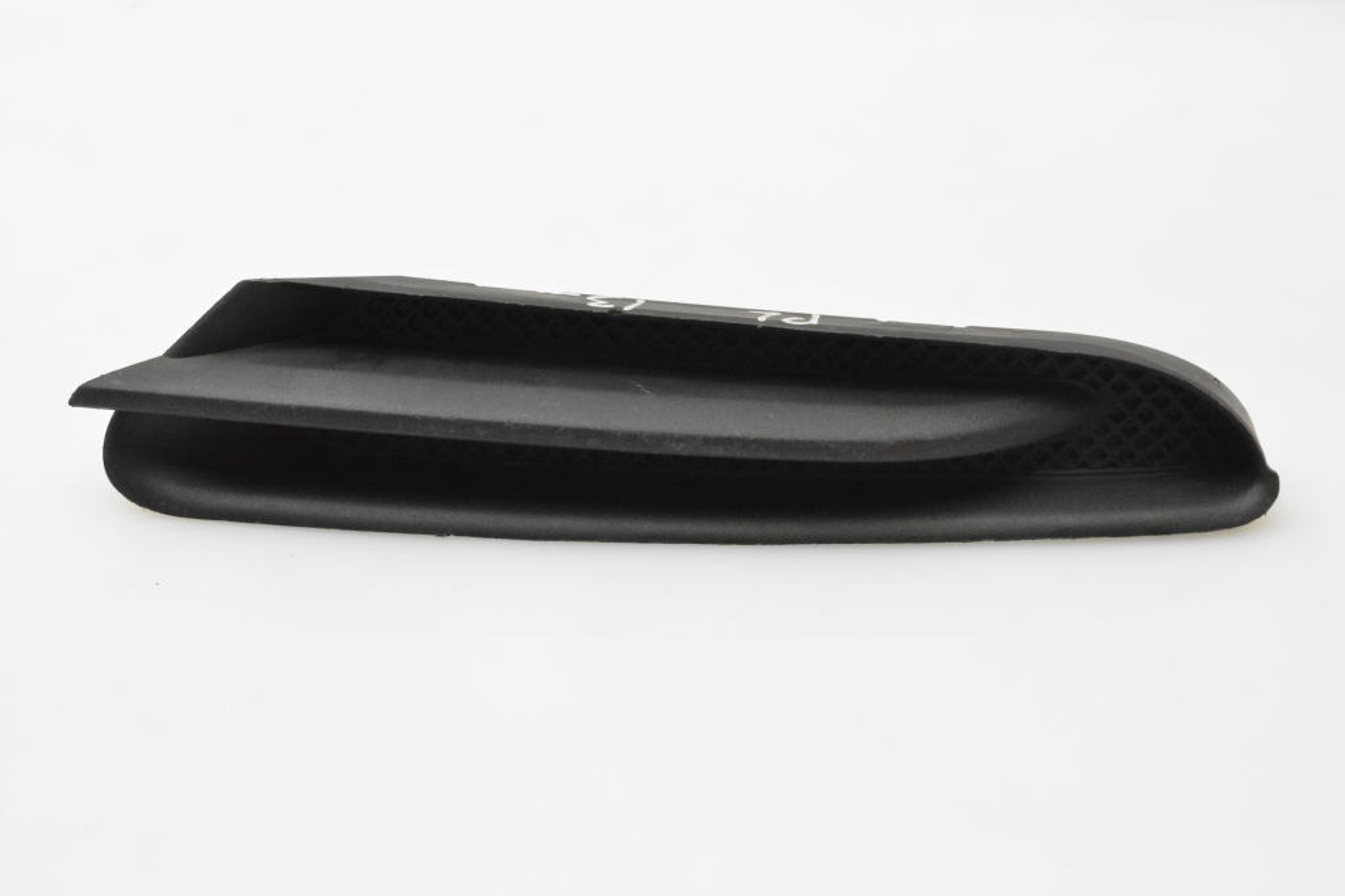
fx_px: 2017
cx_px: 672
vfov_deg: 25.0
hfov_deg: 36.9
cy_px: 448
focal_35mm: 54
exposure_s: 1/400
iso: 6400
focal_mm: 36
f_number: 10
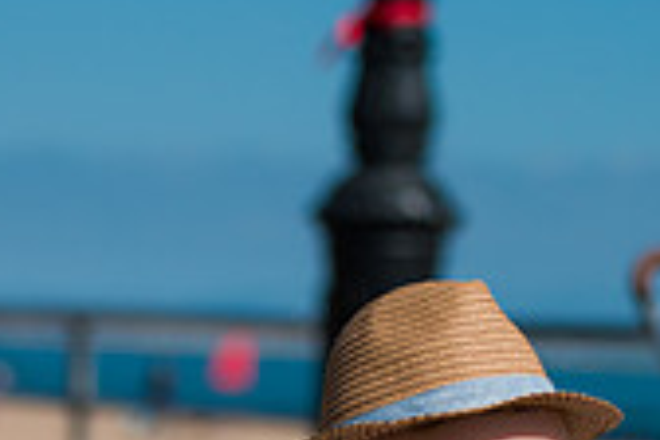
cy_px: 715
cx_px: 47
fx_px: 4436
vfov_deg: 5.6
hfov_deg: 8.5
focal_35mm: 242
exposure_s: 1/8000
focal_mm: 70
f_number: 3.2
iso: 200
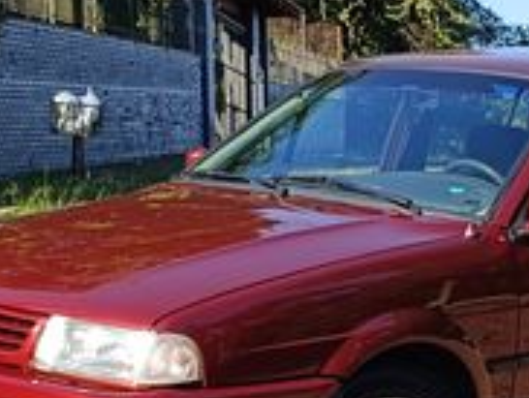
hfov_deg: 28.3
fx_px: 1025
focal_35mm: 67
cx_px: 421
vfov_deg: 21.7
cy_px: 320
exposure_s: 1/672
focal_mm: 4.94
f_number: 1.5
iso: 51
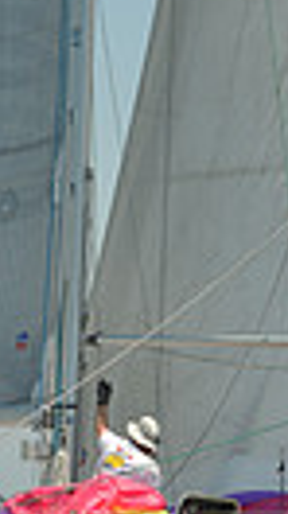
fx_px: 4383
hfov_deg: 3.8
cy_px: 442
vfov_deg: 6.7
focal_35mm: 322
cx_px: 86
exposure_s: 1/800
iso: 280
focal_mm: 70
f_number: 11
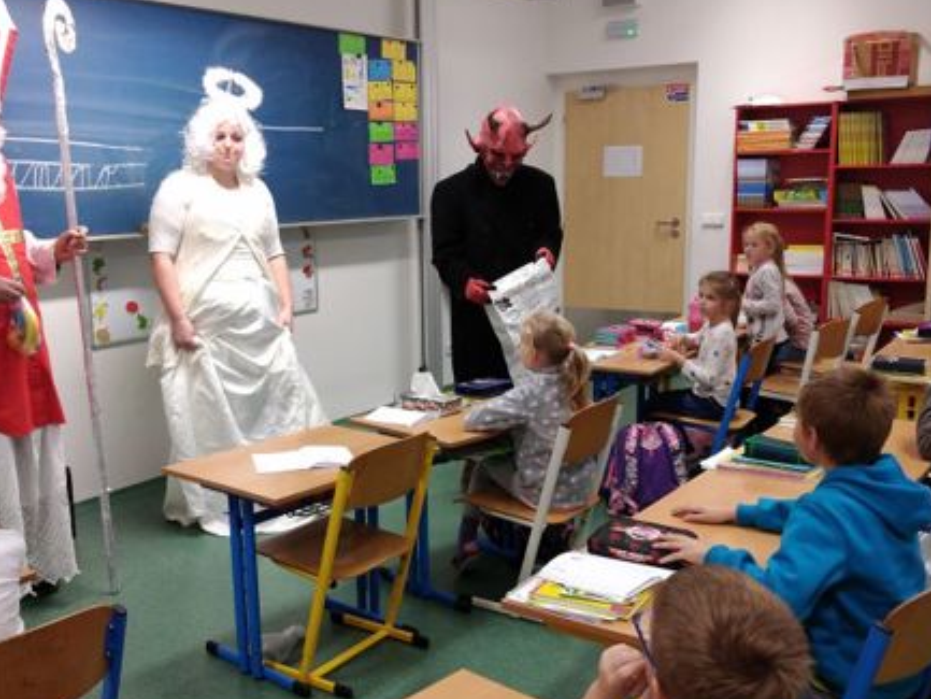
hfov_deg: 51.3
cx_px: 428
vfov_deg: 39.6
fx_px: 968
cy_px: 387
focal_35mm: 36
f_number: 1.8
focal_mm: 3.6
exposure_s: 1/30
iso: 252
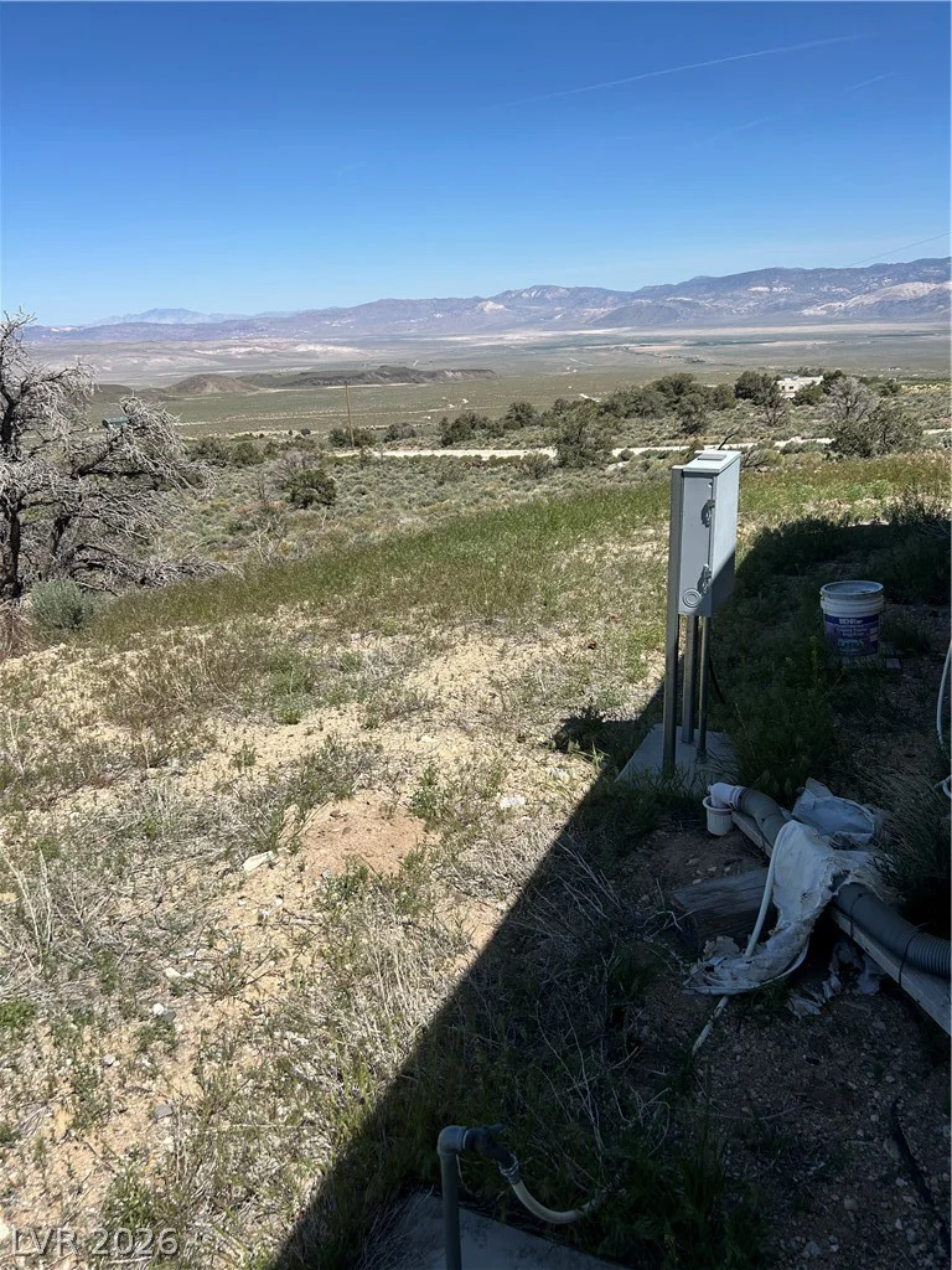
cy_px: 635
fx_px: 953
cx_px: 476
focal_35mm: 26
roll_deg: +3.1
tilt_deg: -18.7
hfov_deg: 53.1
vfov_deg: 67.3
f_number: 1.5
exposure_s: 1/5319
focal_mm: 5.7
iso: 50
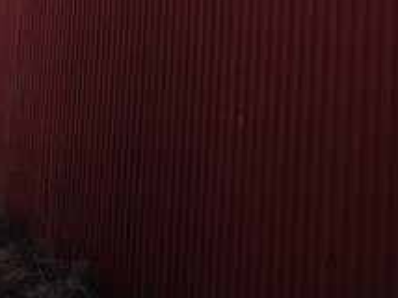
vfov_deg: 14.9
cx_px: 236
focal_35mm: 95
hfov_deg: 20.7
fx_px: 1091
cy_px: -87
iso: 50
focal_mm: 4.28
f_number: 2.4
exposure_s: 1/536
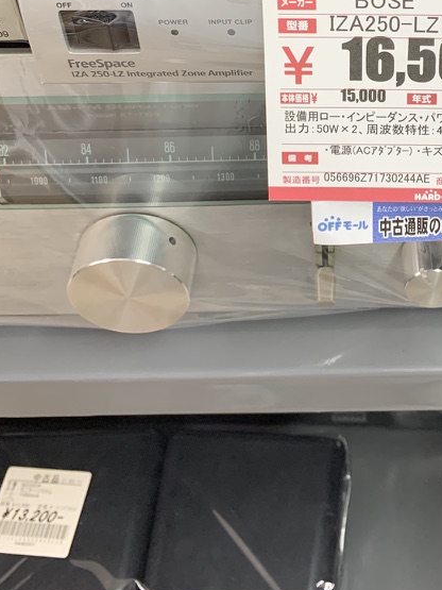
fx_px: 818
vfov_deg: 37.1
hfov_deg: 29.4
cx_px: 370
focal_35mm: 48
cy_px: 61
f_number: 1.8
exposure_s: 1/60
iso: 100
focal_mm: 4.25
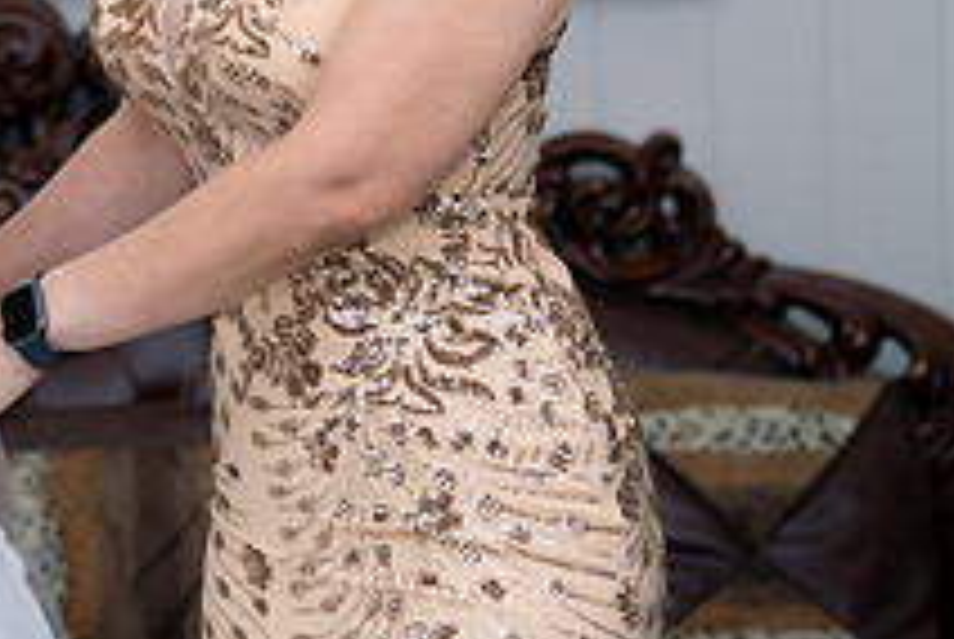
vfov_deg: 9.6
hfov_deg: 13.9
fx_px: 3768
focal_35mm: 142
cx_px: -248
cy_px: -110
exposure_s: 1/200
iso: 640
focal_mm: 50
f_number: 2
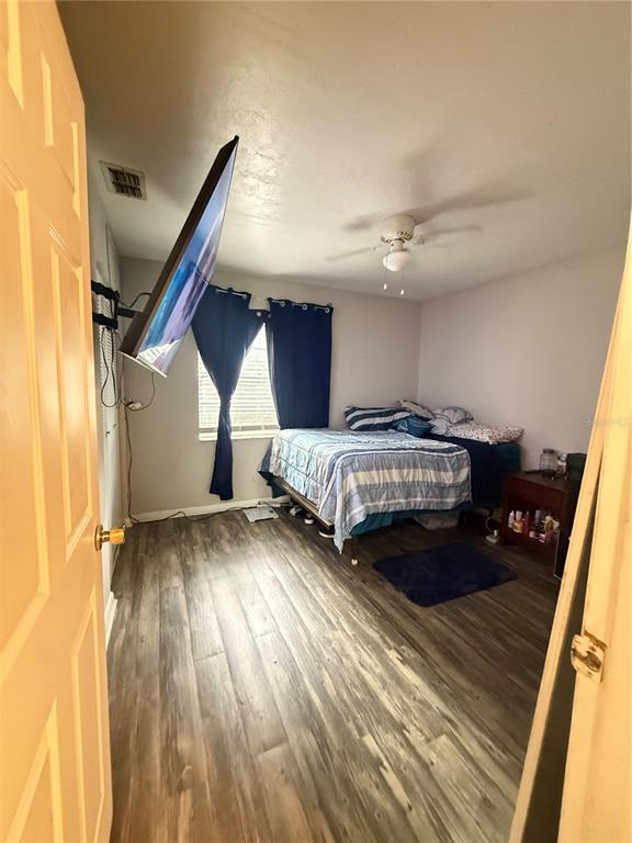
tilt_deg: -5.9
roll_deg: -1.2
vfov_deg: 102.1
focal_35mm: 14
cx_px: 316
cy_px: 422
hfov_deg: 85.7
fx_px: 341
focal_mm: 2.22
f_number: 2.2
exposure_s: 1/40
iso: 1250
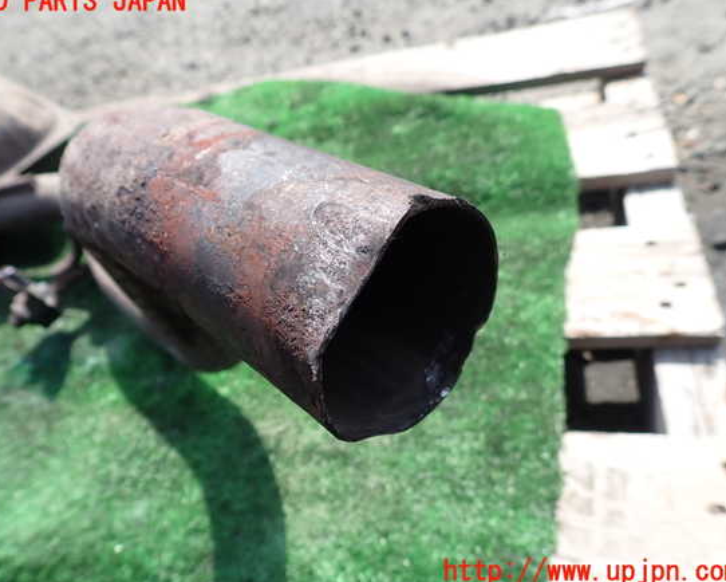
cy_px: 287
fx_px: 580
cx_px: 344
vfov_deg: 53.2
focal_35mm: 27
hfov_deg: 64.0
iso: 100
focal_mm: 4.5
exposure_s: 1/500
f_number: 2.8
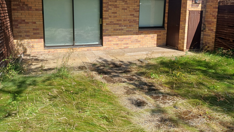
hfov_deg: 62.6
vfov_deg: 37.1
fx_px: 192
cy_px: 38
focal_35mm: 31
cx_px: 112
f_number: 1.8
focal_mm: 4.65
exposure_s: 1/1024
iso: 50
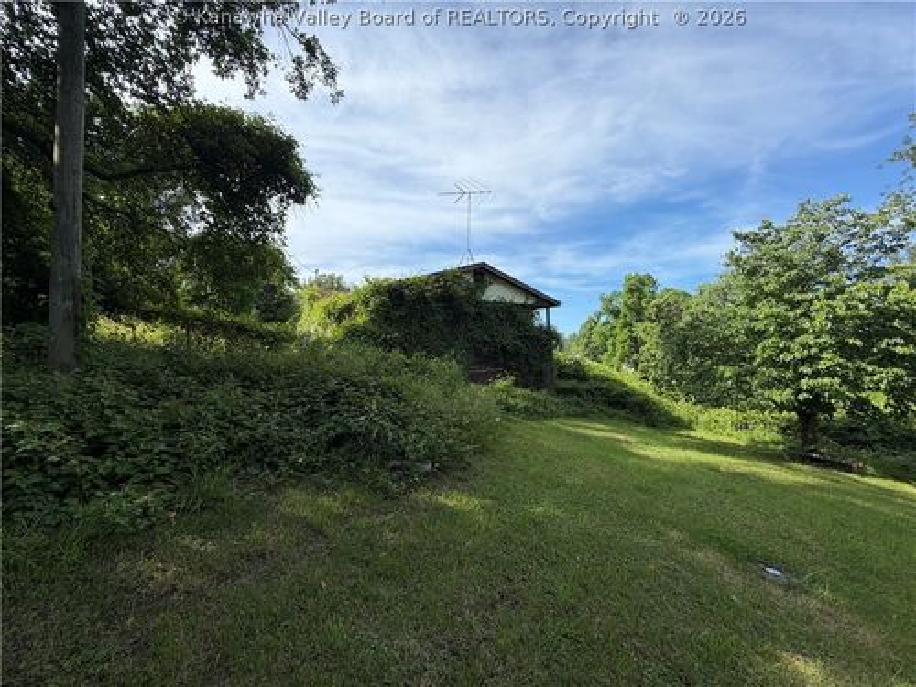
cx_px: 458
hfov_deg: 102.1
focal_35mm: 14
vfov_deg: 85.7
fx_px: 370
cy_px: 344
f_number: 2.2
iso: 32
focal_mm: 2.22
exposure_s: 1/770
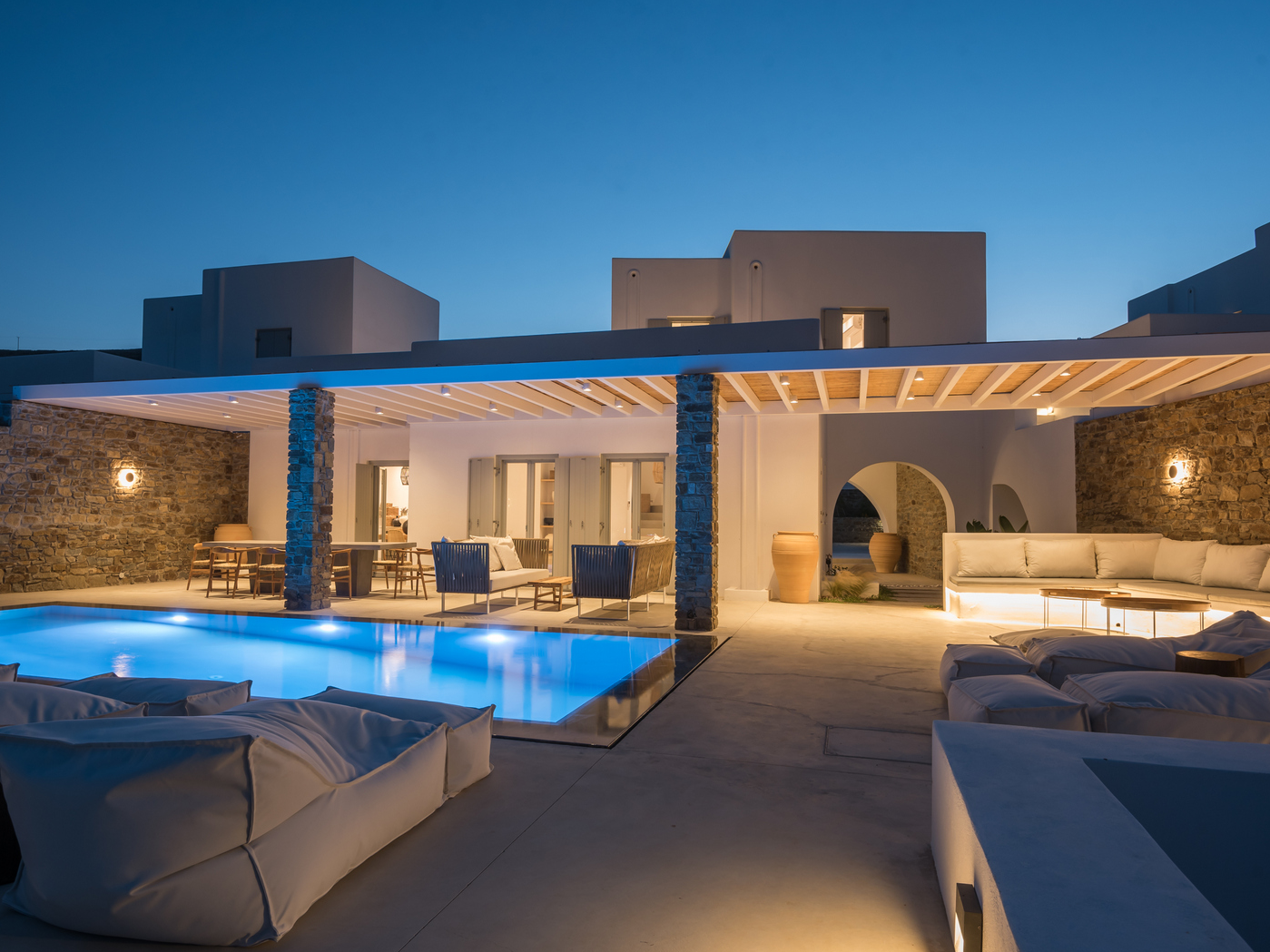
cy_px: 482
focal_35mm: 22
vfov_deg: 61.1
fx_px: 807
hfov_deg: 76.3
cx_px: 604
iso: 100
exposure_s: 1.6
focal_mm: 20
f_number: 7.1
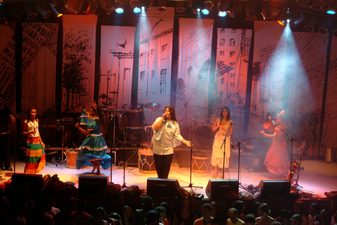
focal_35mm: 58
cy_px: 112
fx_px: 548
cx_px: 168
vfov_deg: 23.2
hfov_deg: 34.2
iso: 1600
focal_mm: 39
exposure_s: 1/60
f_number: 4.8
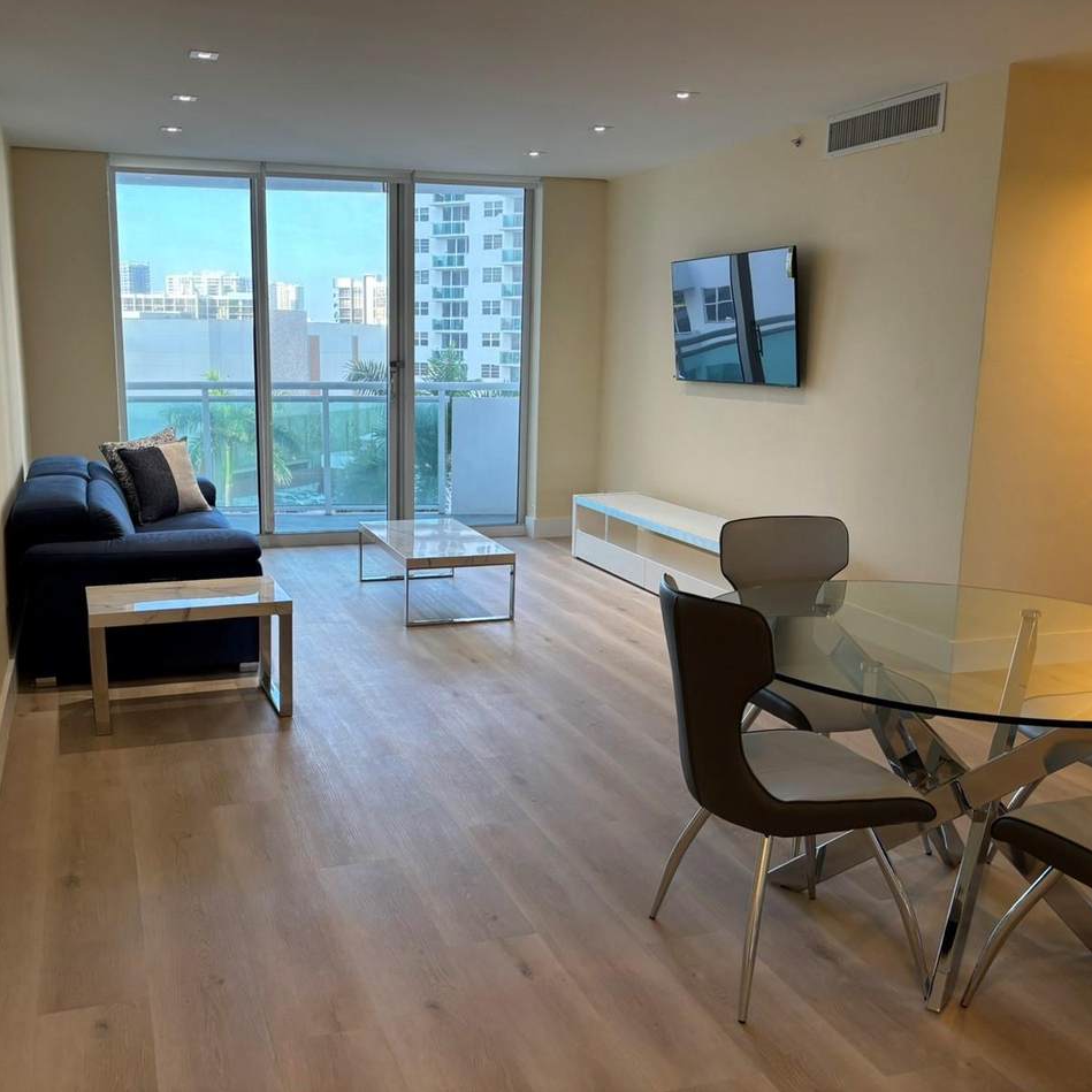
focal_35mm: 31
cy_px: 543
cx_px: 440
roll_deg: -0.9
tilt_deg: -11.1
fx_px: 1106
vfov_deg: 52.5
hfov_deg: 52.2
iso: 80
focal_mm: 5.96
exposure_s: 1/120
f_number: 1.6
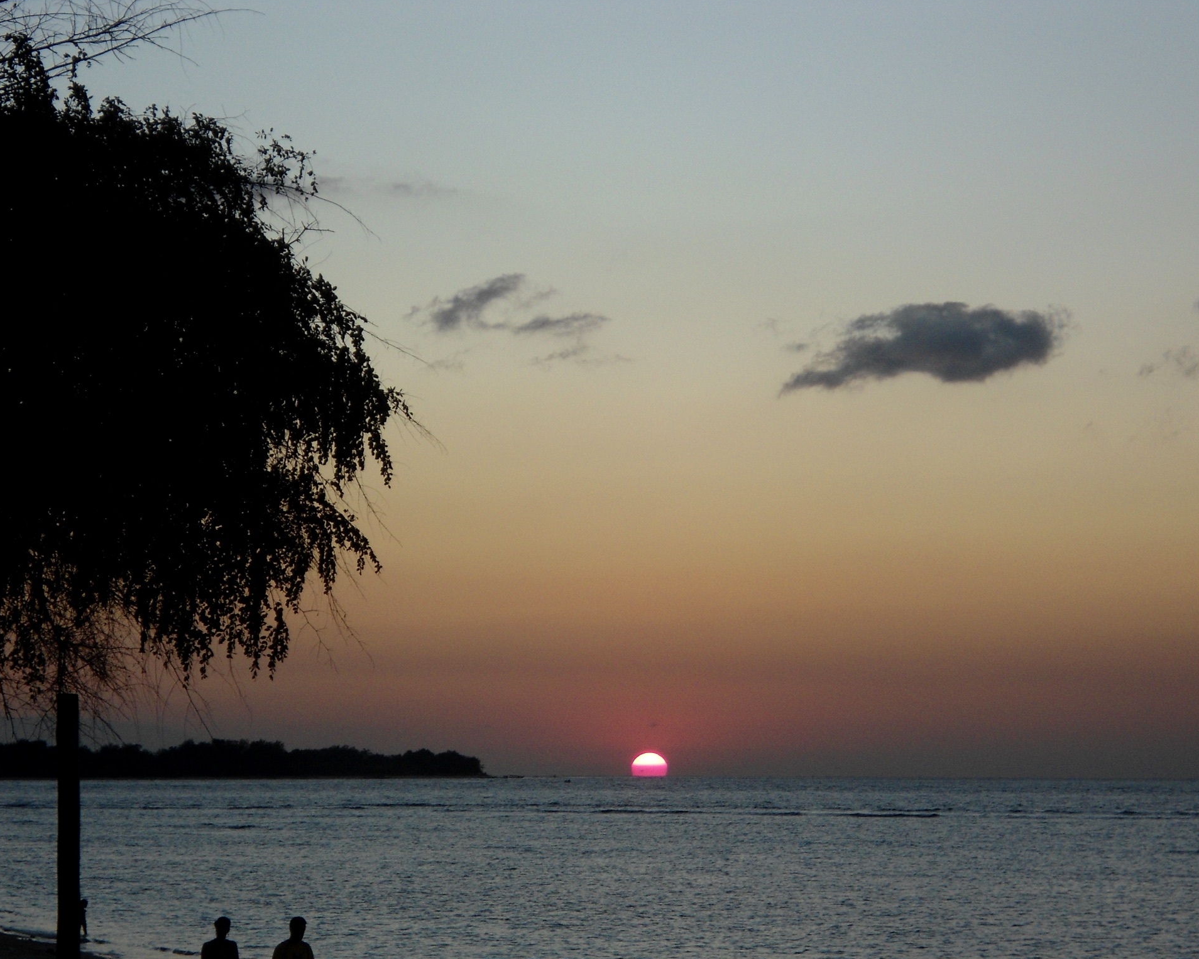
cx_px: 611
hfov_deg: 17.5
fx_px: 3904
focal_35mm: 110
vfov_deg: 14.0
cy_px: 478
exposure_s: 1/160
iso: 100
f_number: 5.9
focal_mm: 18.8
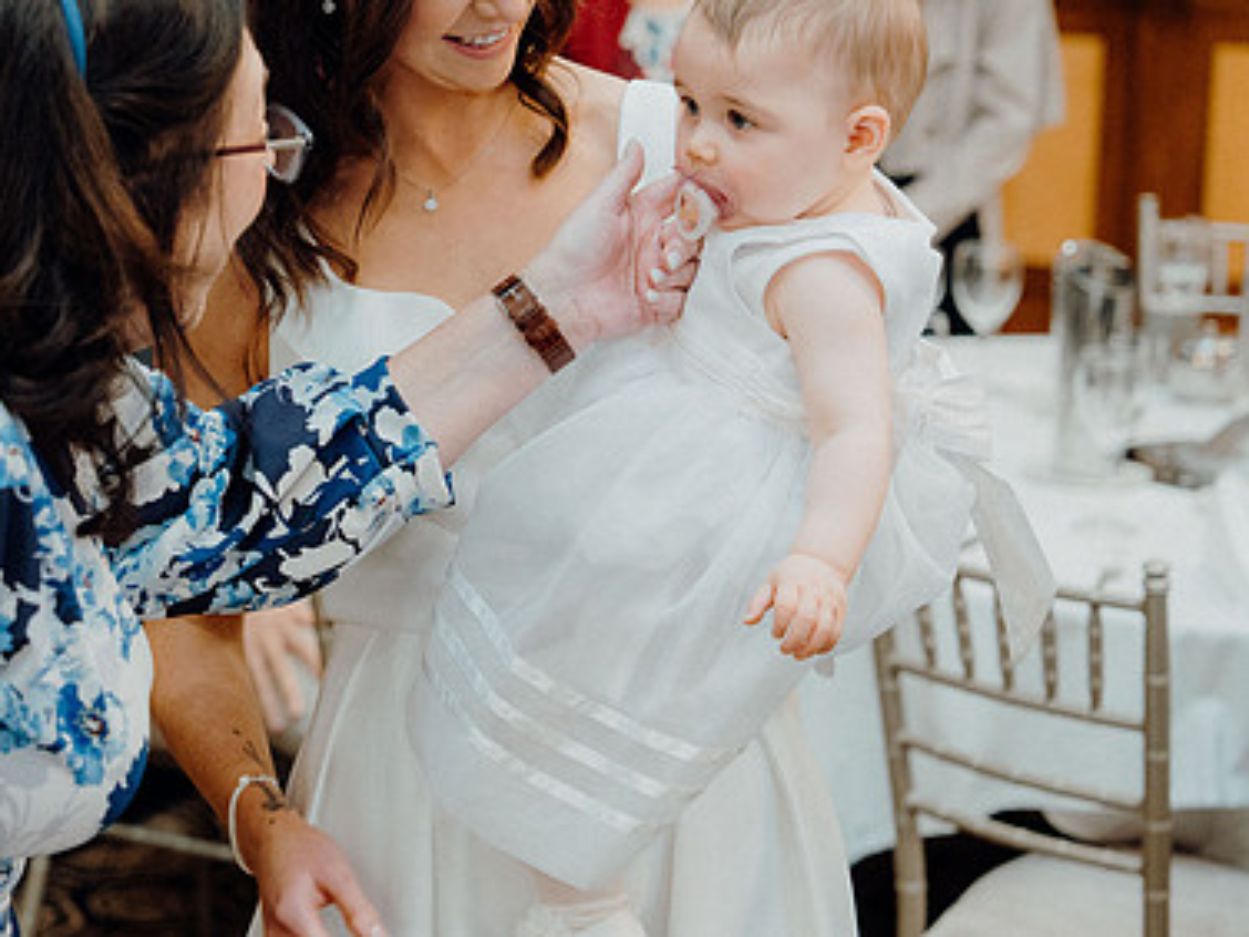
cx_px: 316
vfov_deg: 15.1
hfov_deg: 19.9
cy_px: 297
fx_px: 3536
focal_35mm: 98
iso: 3200
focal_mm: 66
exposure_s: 1/160
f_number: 3.5
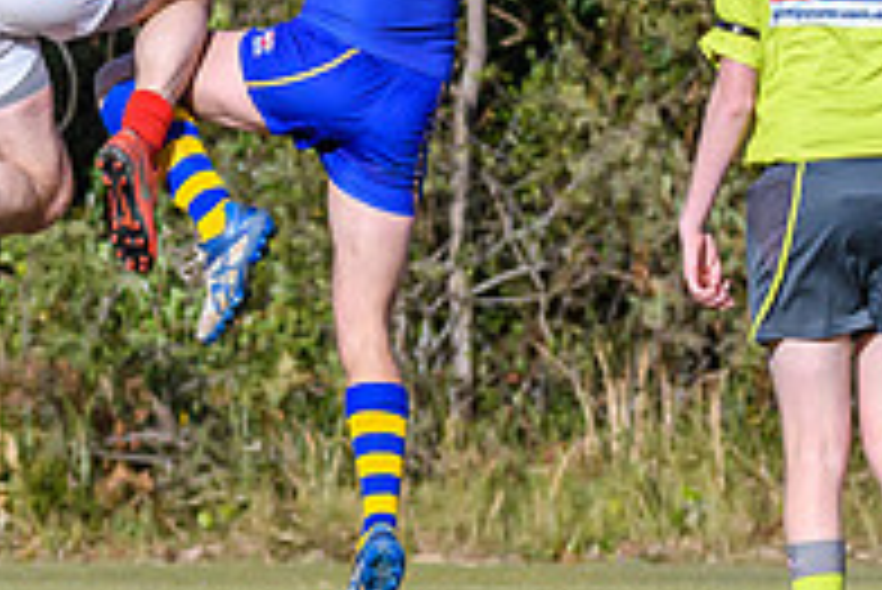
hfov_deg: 1.6
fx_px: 32044
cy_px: 96
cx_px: 646
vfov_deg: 1.1
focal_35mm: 1307
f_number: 9
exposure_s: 1/4000
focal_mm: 220
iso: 800
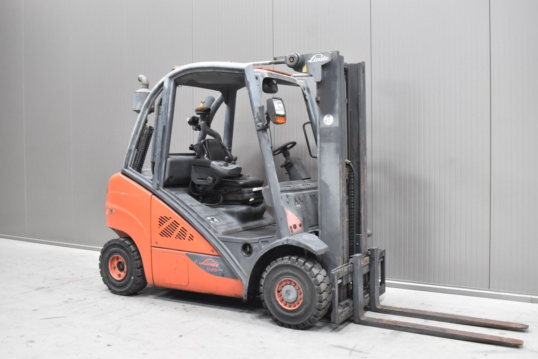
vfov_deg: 38.4
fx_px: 516
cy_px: 180
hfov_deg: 55.1
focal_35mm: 34
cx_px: 269
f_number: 5
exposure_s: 1/20
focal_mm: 23
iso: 1600
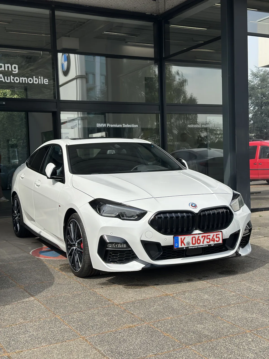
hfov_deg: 30.3
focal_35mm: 48
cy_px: 180
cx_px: 134
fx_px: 497
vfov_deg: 39.7
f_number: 1.78
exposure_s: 1/3876
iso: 100
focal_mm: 6.86
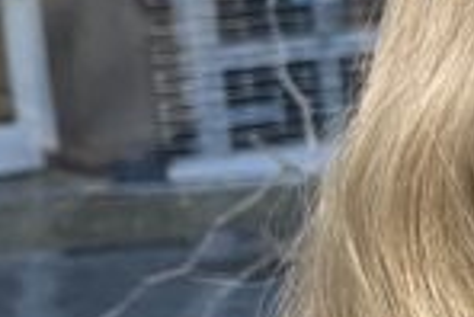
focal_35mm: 187
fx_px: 2465
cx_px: 1047
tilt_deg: -14.6
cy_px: 416
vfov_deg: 7.3
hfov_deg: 9.9
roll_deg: +2.4
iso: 250
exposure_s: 1/51
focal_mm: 5.1
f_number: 1.6
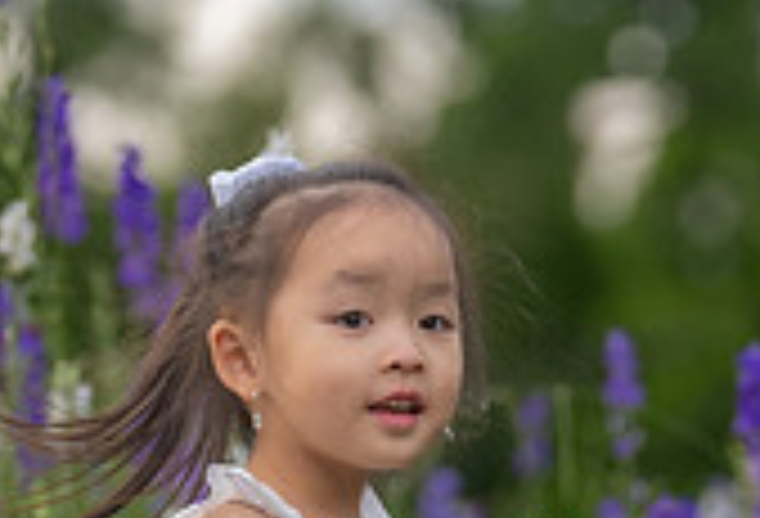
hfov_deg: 4.1
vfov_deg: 2.8
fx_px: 10495
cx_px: 185
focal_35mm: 494
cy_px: 744
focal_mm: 136
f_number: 3.2
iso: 640
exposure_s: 1/1250
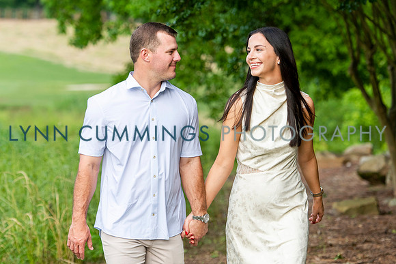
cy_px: 76
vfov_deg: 6.7
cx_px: 197
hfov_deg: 10.0
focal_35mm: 205
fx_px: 2259
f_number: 3.5
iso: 250
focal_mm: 125
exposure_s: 1/640
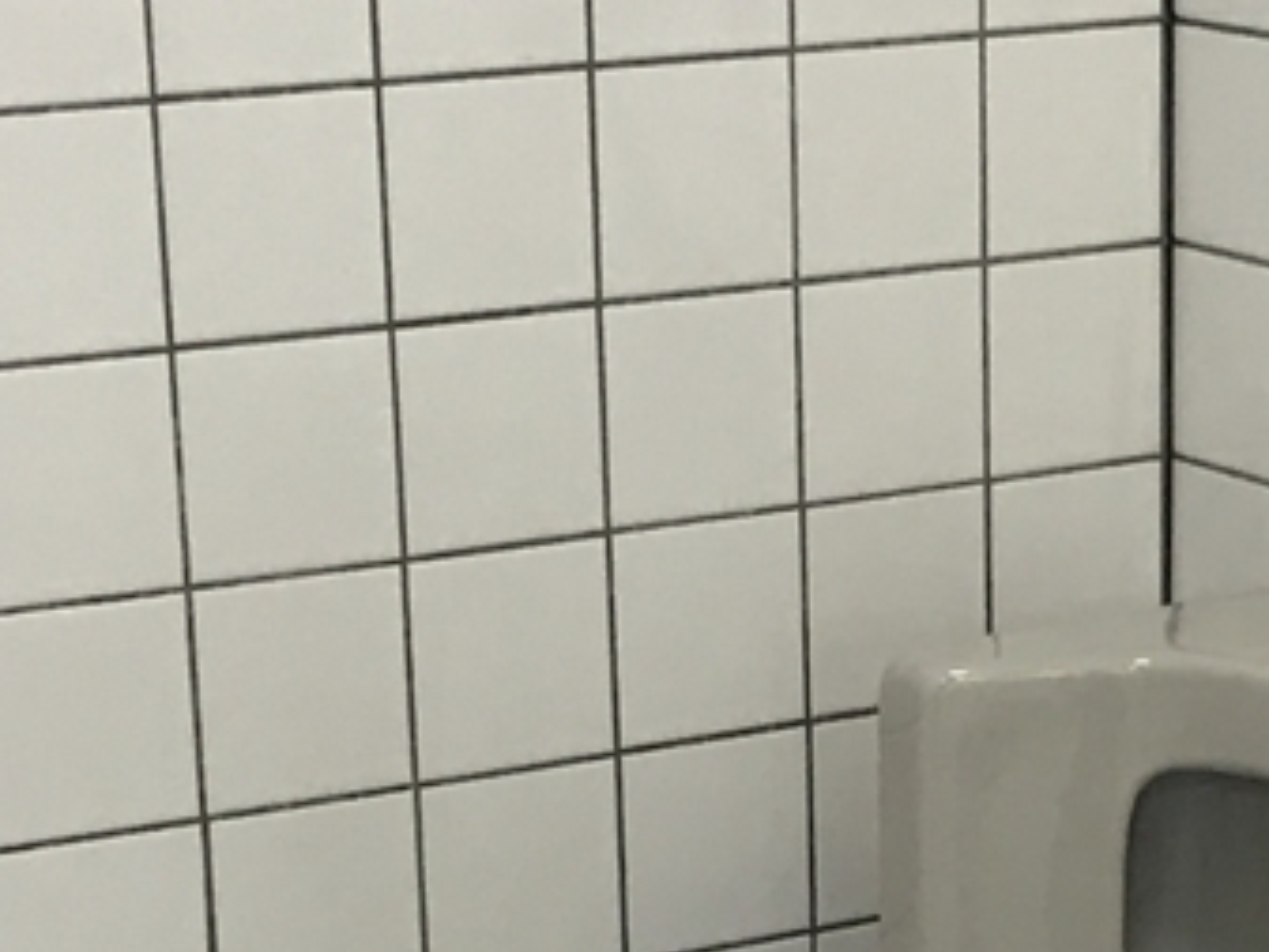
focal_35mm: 133
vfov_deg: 10.9
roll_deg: +0.1
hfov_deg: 14.7
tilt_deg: -18.4
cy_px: 1166
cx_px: 1152
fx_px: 4877
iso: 40
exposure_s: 1/17
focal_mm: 3.99
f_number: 1.8
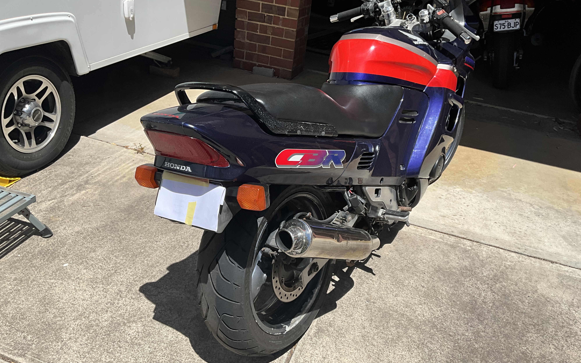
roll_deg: -7.6
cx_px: 289
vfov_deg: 40.6
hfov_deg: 61.2
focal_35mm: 31
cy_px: 184
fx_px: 491
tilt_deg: -27.8
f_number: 1.8
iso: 25
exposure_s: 1/1912
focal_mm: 3
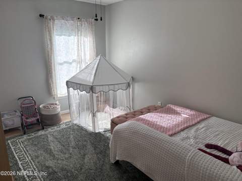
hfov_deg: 67.4
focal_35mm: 26
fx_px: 182
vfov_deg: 53.0
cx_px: 121
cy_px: 90
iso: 64
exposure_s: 1/417
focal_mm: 5.96
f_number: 1.6
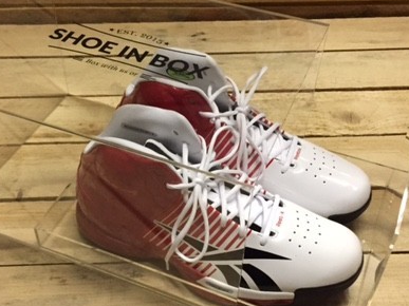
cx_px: 178
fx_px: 567
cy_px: 169
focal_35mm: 48
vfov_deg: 30.2
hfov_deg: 39.6
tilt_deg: -46.9
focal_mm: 4.15
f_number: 2.2
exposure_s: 1/17
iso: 320
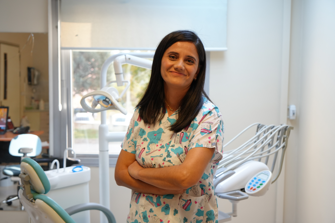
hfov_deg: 49.6
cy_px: 112
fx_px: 363
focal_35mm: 39
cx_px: 168
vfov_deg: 34.2
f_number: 4
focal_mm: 39
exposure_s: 1/160
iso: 1250
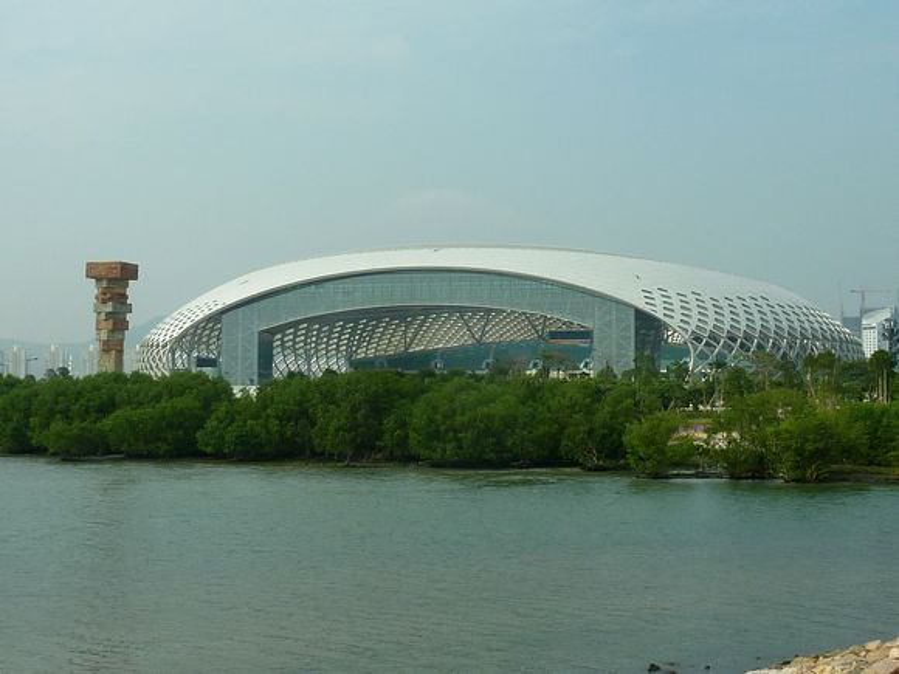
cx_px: 450
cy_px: 337
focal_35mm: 63
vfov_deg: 23.3
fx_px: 1636
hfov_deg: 30.7
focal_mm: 5.7
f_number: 5.6
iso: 80
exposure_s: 1/500
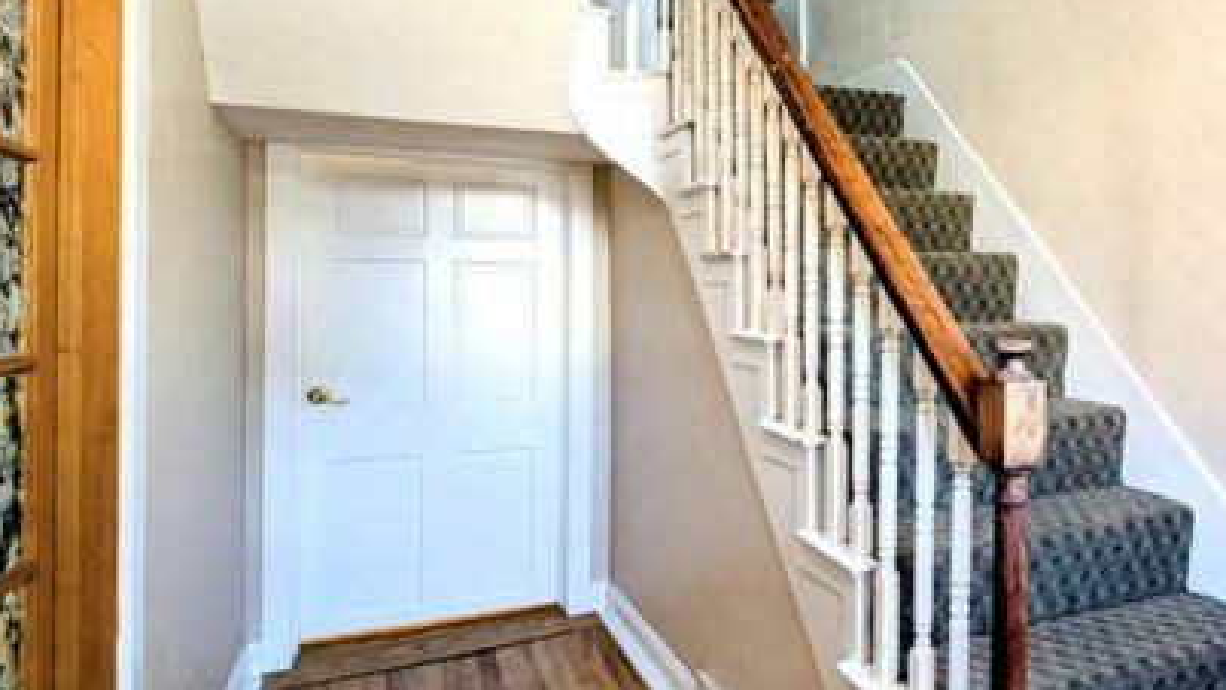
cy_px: 295
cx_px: 934
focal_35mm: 26
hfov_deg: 66.9
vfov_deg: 44.3
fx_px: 846
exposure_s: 1/60
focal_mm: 2.23
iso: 67
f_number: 1.95
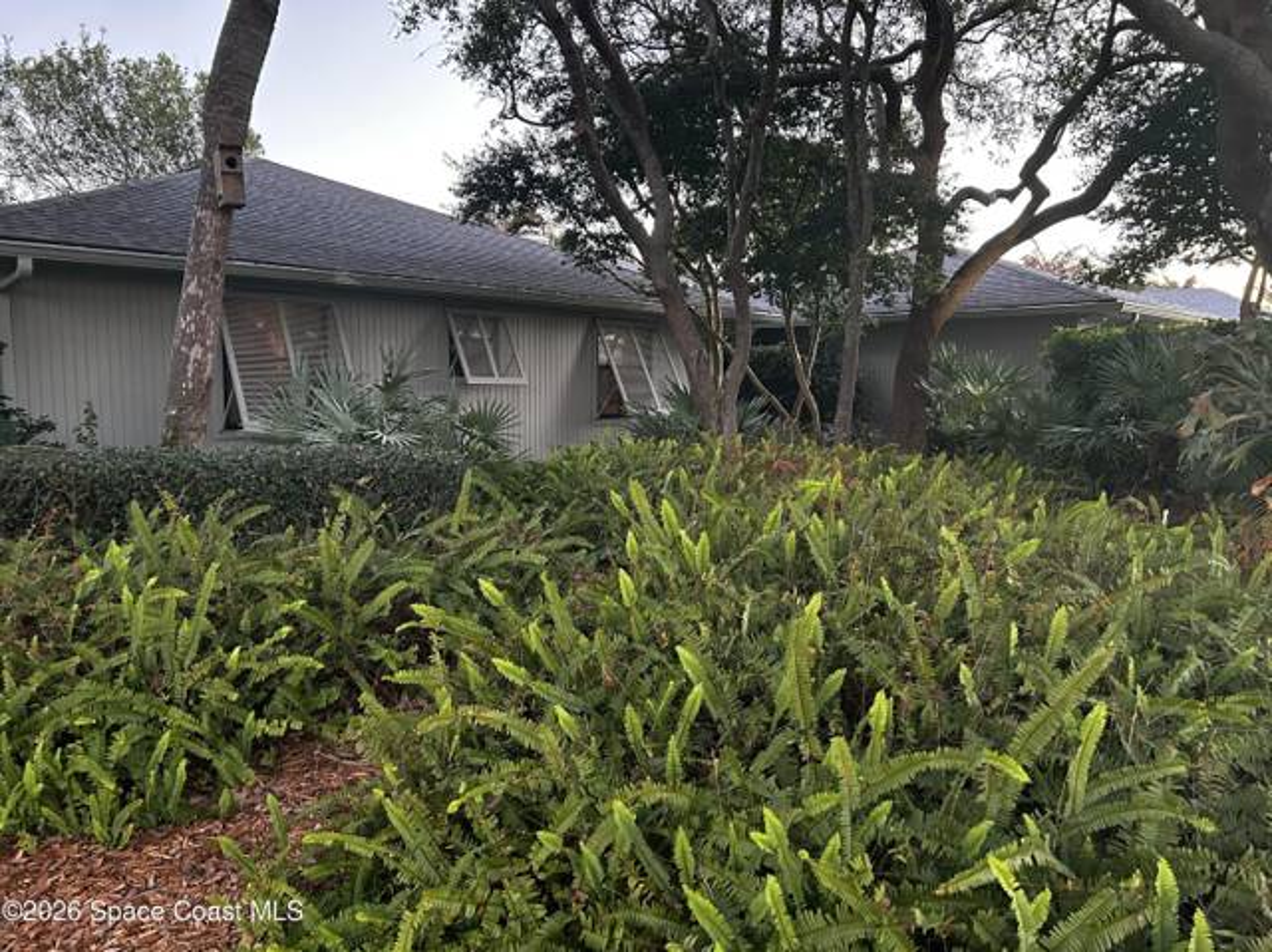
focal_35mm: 26
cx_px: 636
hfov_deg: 67.3
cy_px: 476
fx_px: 955
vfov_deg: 53.0
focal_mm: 5.7
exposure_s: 1/60
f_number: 1.5
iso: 500
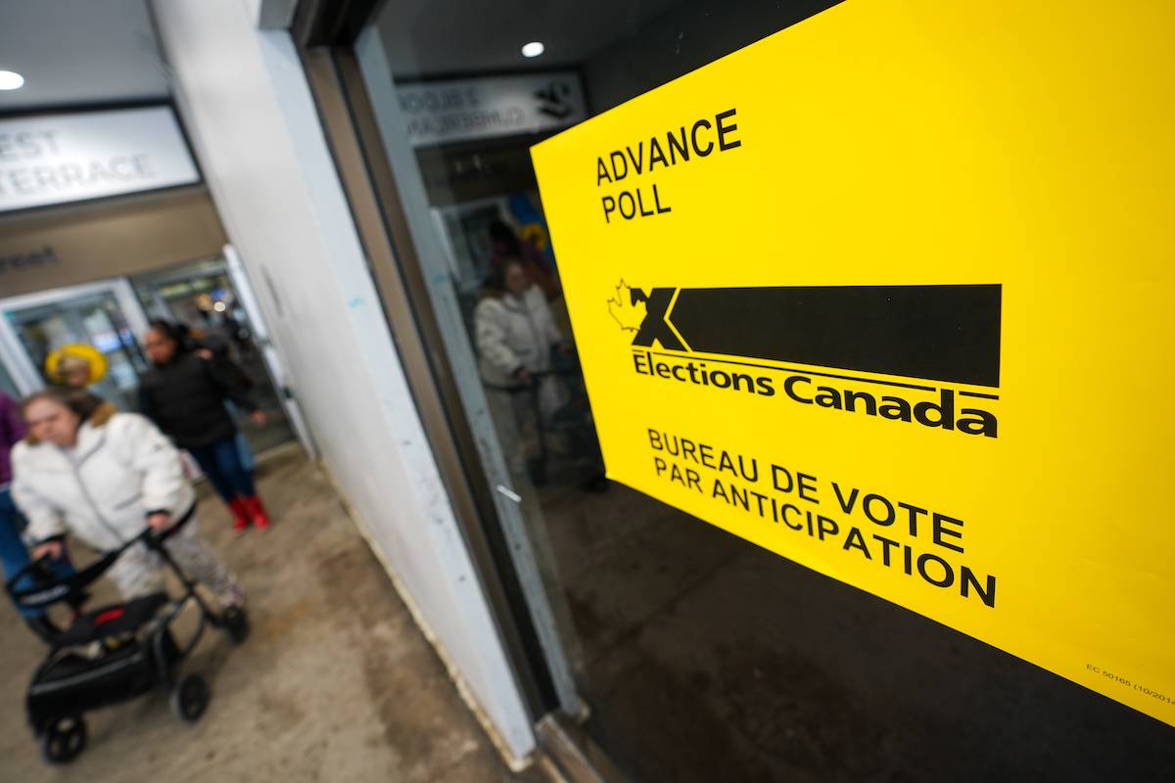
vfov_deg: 73.7
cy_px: 392
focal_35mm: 16
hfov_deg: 96.7
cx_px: 588
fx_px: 522
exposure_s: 1/30
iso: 125
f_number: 2.8
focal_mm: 16
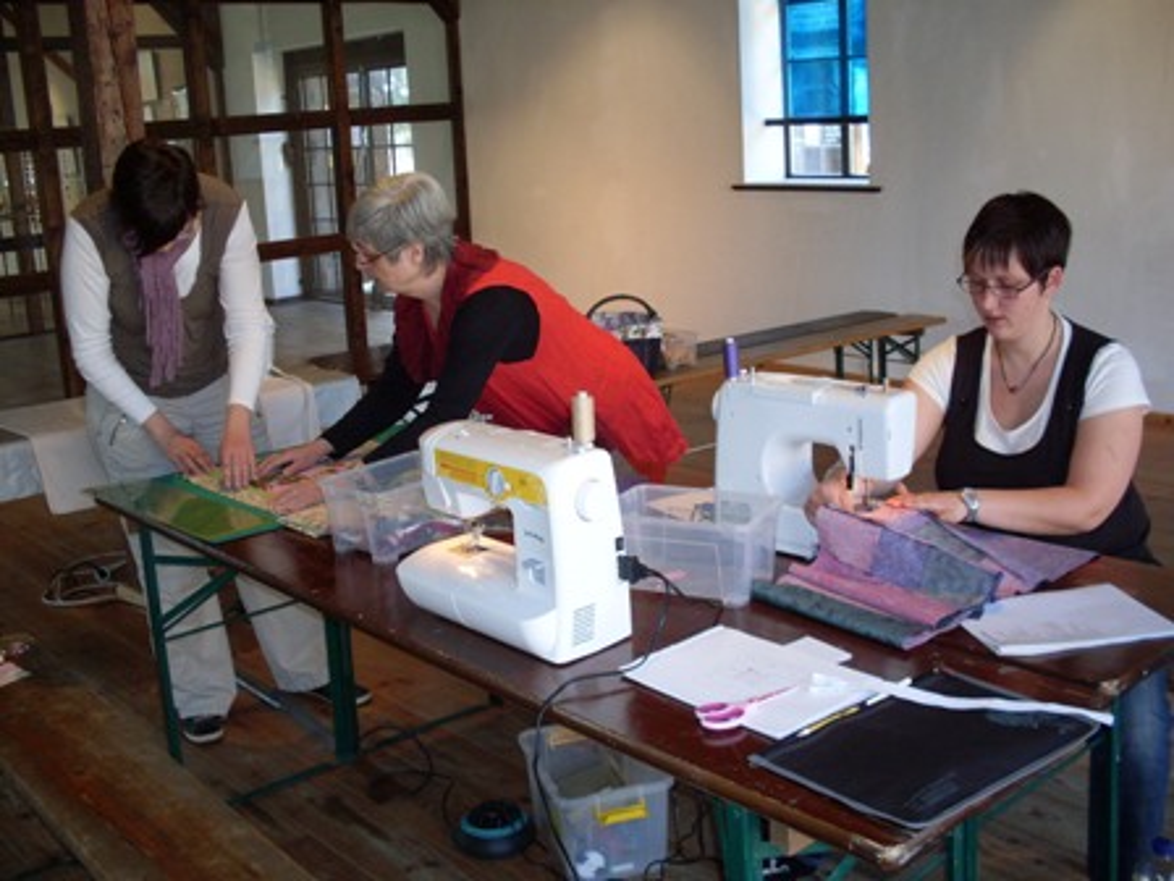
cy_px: 440
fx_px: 1289
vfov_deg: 37.7
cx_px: 587
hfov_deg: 49.0
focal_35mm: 38
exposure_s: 1/45
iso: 100
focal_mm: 6.3
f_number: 2.8
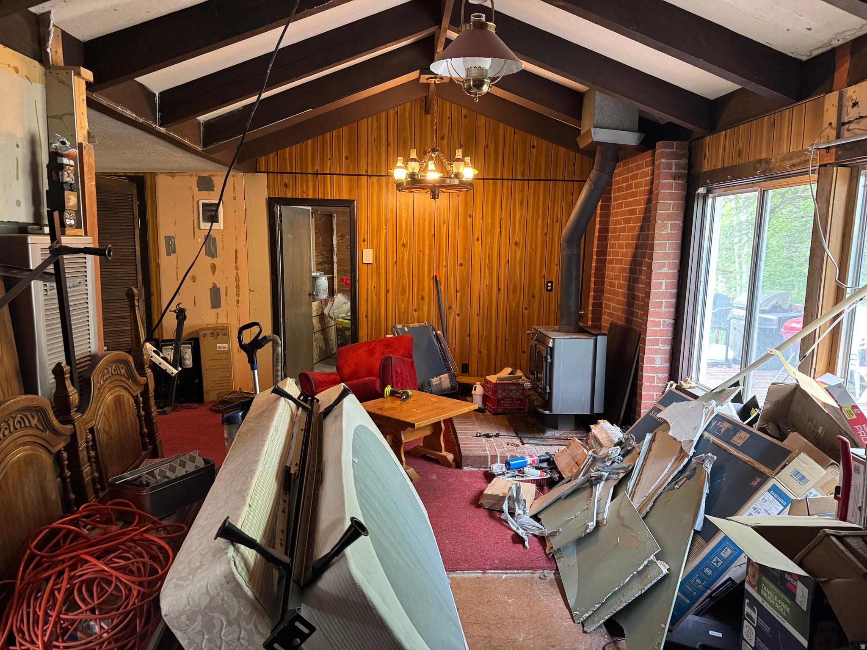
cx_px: 434
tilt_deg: -7.5
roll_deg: -0.2
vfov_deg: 56.8
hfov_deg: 71.6
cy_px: 325
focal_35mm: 24
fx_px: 601
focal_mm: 6.76
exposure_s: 1/60
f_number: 1.78
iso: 640
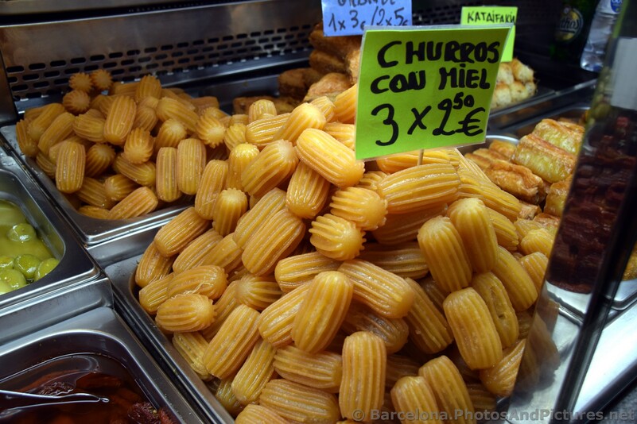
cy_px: 212
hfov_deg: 57.2
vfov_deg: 40.0
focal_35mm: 33
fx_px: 584
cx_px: 318
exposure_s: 1/160
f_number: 6.3
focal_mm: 22
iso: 400
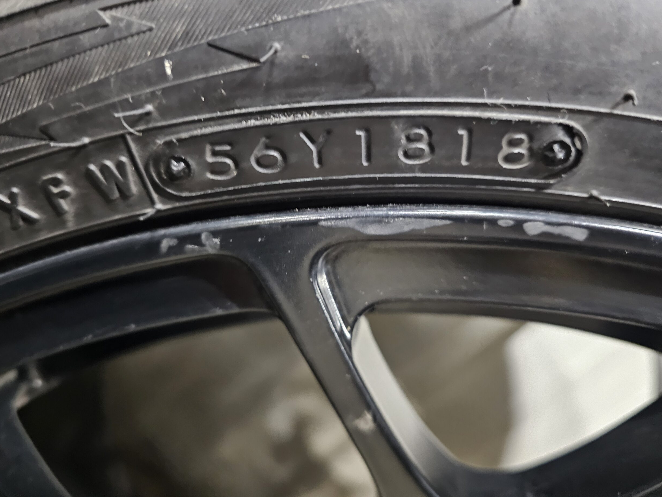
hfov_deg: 71.6
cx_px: 330
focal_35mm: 24
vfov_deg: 56.8
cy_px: 241
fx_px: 459
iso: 1250
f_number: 1.7
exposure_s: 1/25
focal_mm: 6.3
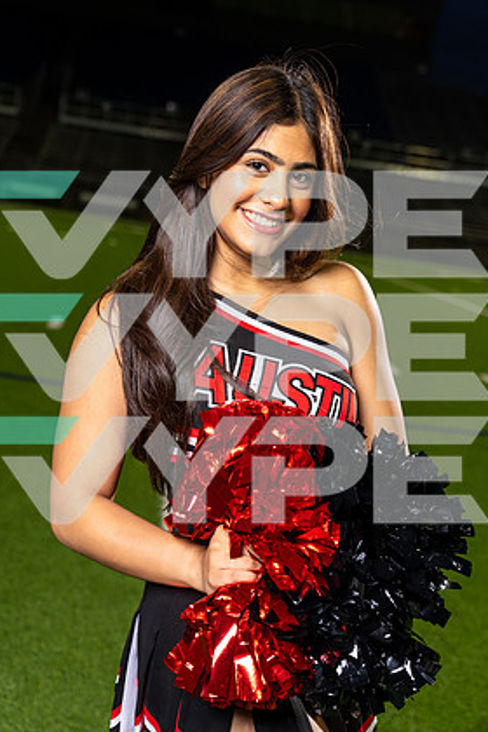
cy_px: 349
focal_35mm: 60
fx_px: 1220
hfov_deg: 22.6
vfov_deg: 33.4
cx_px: 235
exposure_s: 1/250
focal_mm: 56
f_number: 4.5
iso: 640
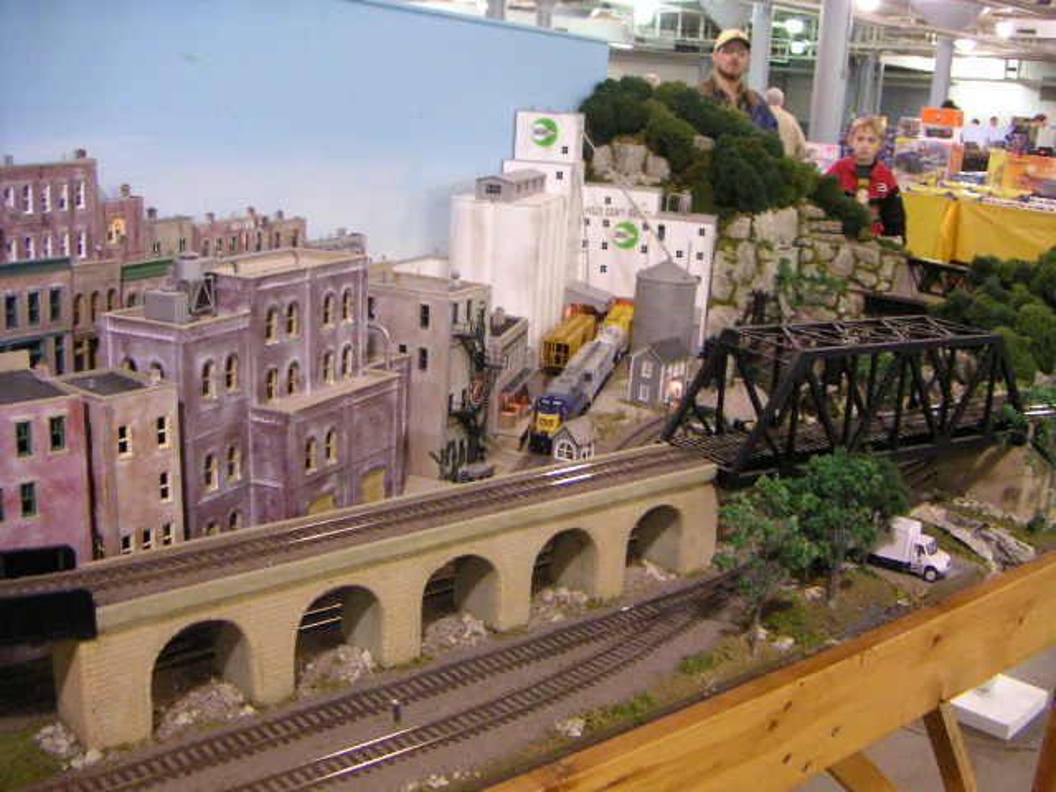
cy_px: 396
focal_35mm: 37
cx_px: 528
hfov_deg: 50.1
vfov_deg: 38.7
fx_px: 1129
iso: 400
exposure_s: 1/20
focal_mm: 4.8
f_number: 2.8
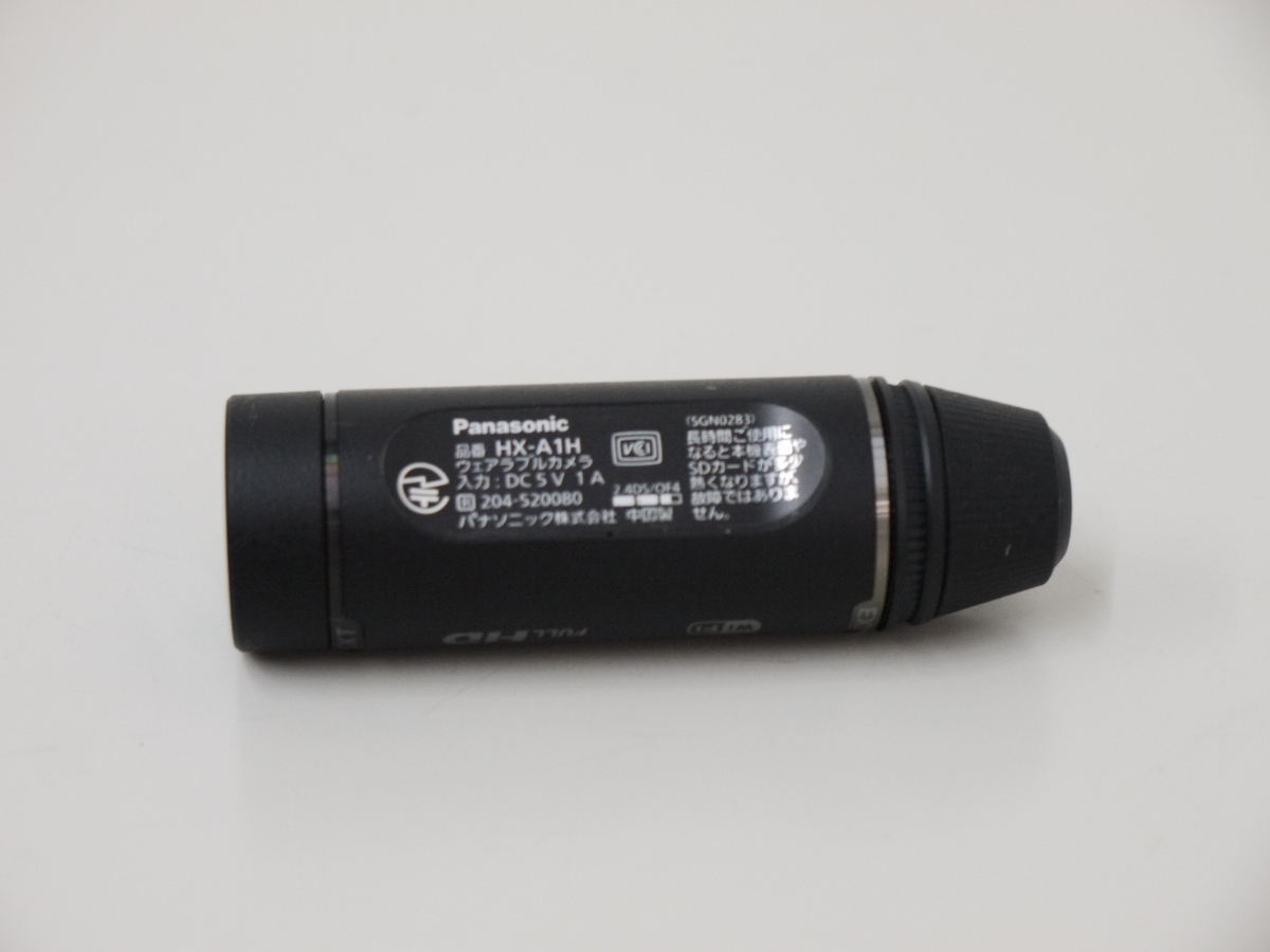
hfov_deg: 21.8
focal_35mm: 90
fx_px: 3302
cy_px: 476
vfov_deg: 16.4
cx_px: 635
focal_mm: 45
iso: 800
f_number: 5.6
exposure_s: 1/50
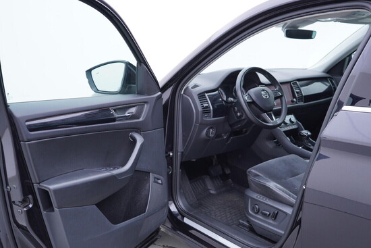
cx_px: 186
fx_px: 371
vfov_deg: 36.9
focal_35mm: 36
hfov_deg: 53.1
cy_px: 124
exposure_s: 1/40
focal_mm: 24
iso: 125
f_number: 2.8
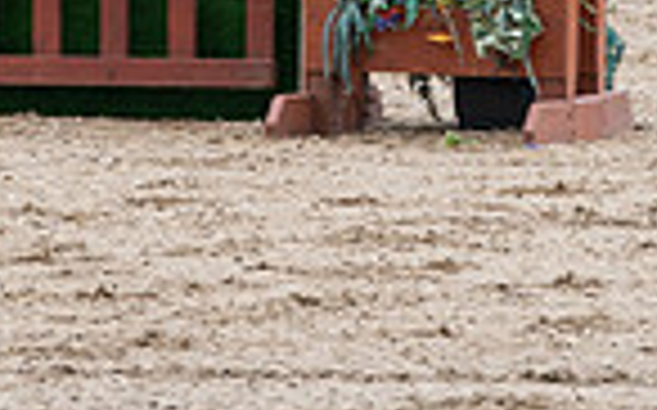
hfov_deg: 3.2
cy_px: -430
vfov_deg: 2.0
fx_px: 11737
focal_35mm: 656
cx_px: 202
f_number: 5
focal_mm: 162
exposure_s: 1/200
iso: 125
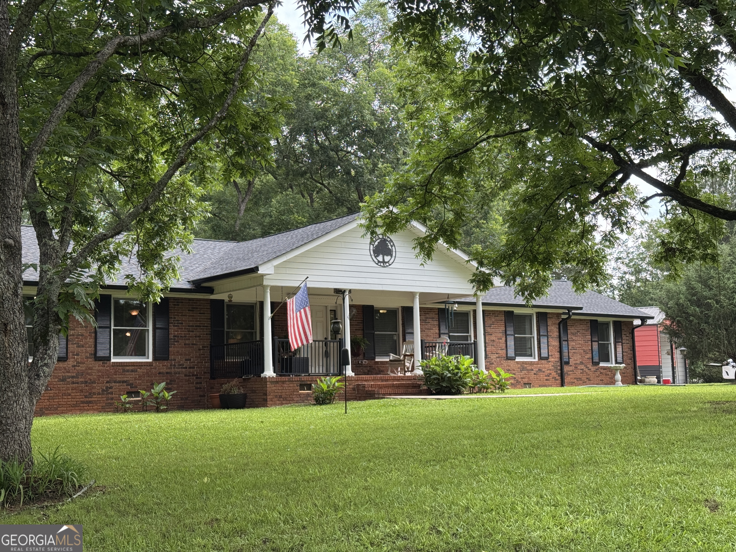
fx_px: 1021
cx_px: 368
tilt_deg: +6.7
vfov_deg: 30.3
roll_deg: +1.6
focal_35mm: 48
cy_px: 276
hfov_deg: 39.7
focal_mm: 6.76
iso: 64
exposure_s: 1/544
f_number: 1.78
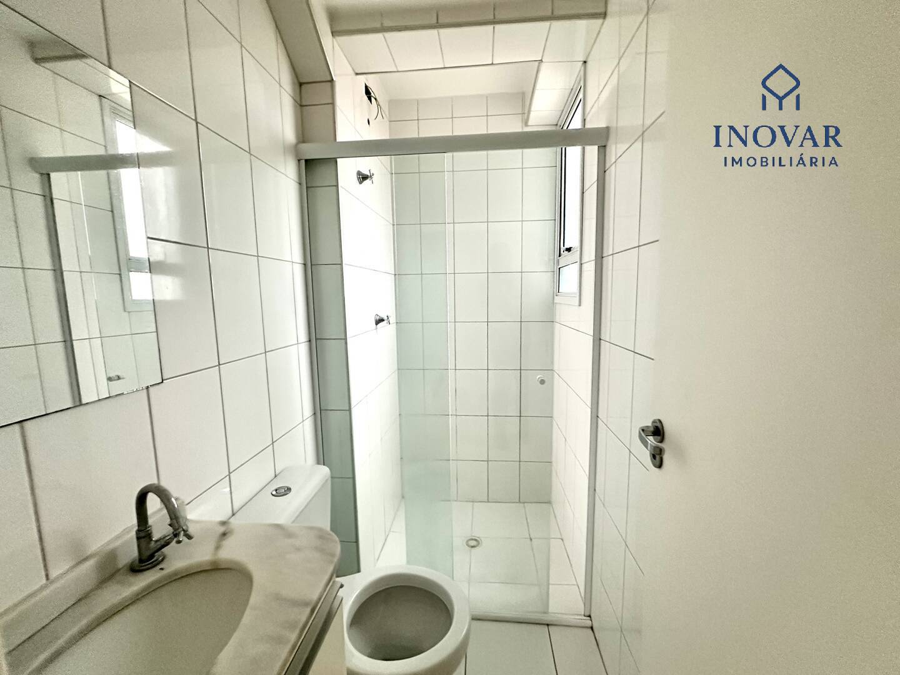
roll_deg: -0.3
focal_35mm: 14
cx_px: 450
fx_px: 364
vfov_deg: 85.7
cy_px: 338
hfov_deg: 102.1
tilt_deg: -7.7
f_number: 2.2
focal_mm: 2.22
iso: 500
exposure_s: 1/60
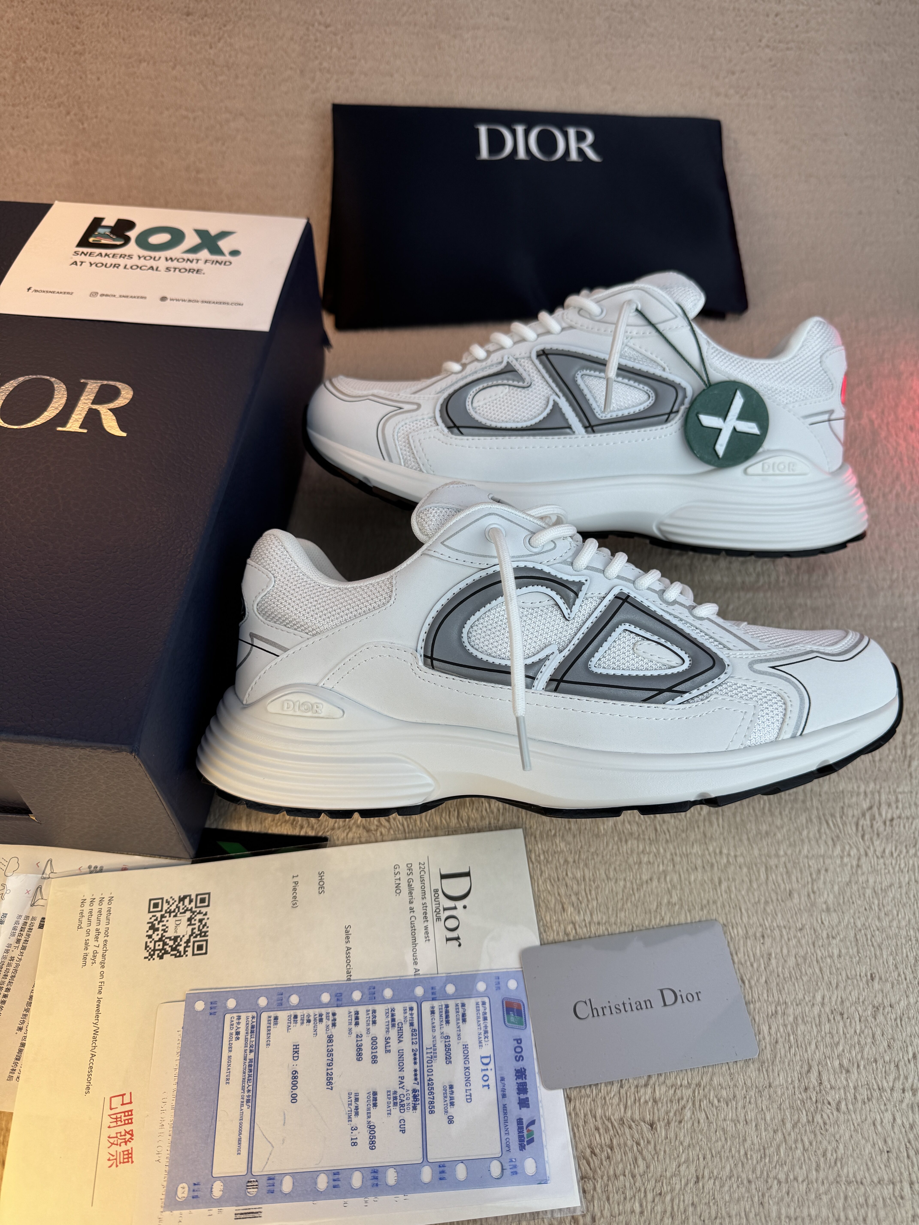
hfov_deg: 56.8
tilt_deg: -55.5
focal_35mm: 24
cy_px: 612
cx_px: 460
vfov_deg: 71.6
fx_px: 850
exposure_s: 1/1366
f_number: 1.78
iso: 80
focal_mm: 6.76
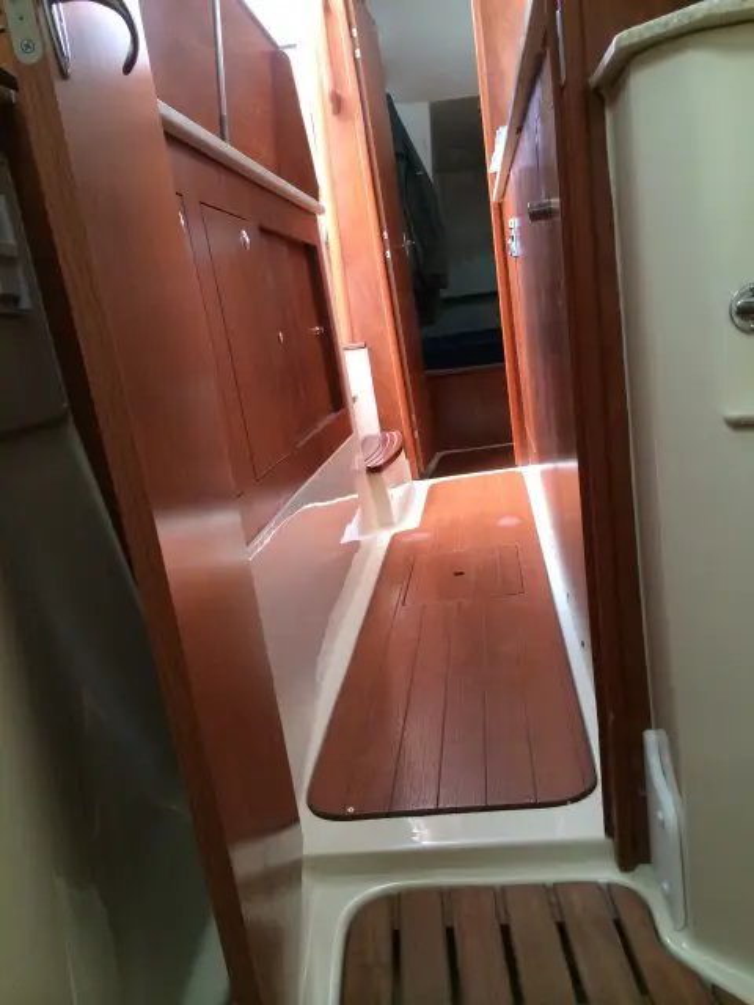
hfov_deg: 46.8
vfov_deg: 60.0
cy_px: 502
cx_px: 377
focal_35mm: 30
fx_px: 871
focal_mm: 4.12
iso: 320
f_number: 2.2
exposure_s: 1/30
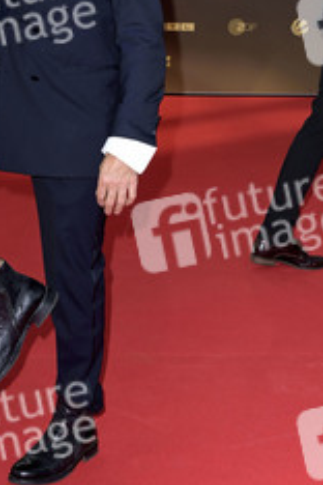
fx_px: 1103
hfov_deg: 16.5
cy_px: 120
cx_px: 50
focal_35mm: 82
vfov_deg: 24.5
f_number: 6.3
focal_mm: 48
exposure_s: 1/250
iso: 800
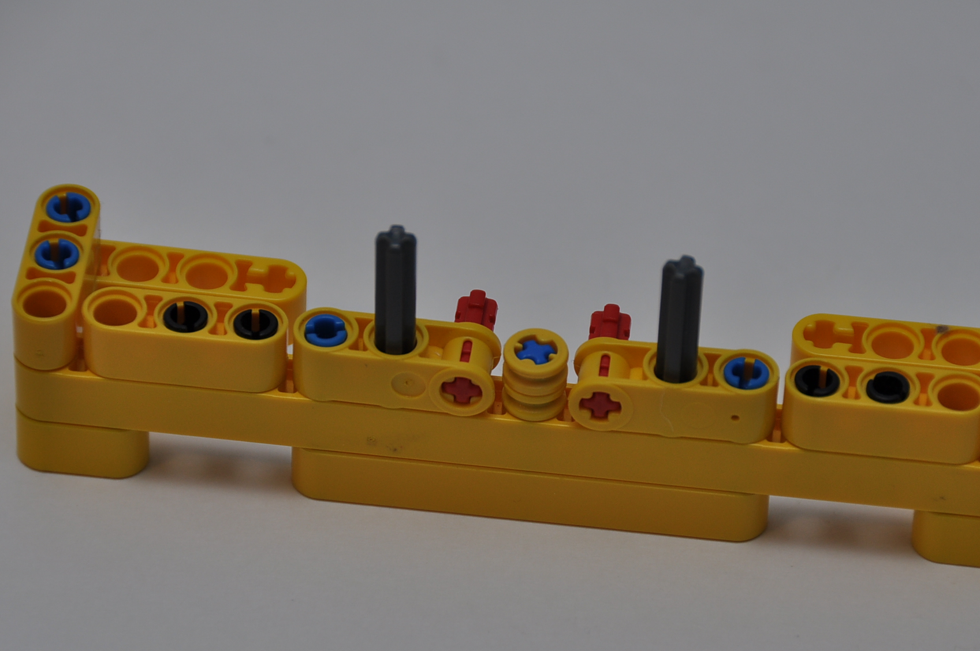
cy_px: 403
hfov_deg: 5.4
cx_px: 535
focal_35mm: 379
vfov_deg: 3.6
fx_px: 10304
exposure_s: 1/60
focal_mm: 200
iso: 200
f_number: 5.6
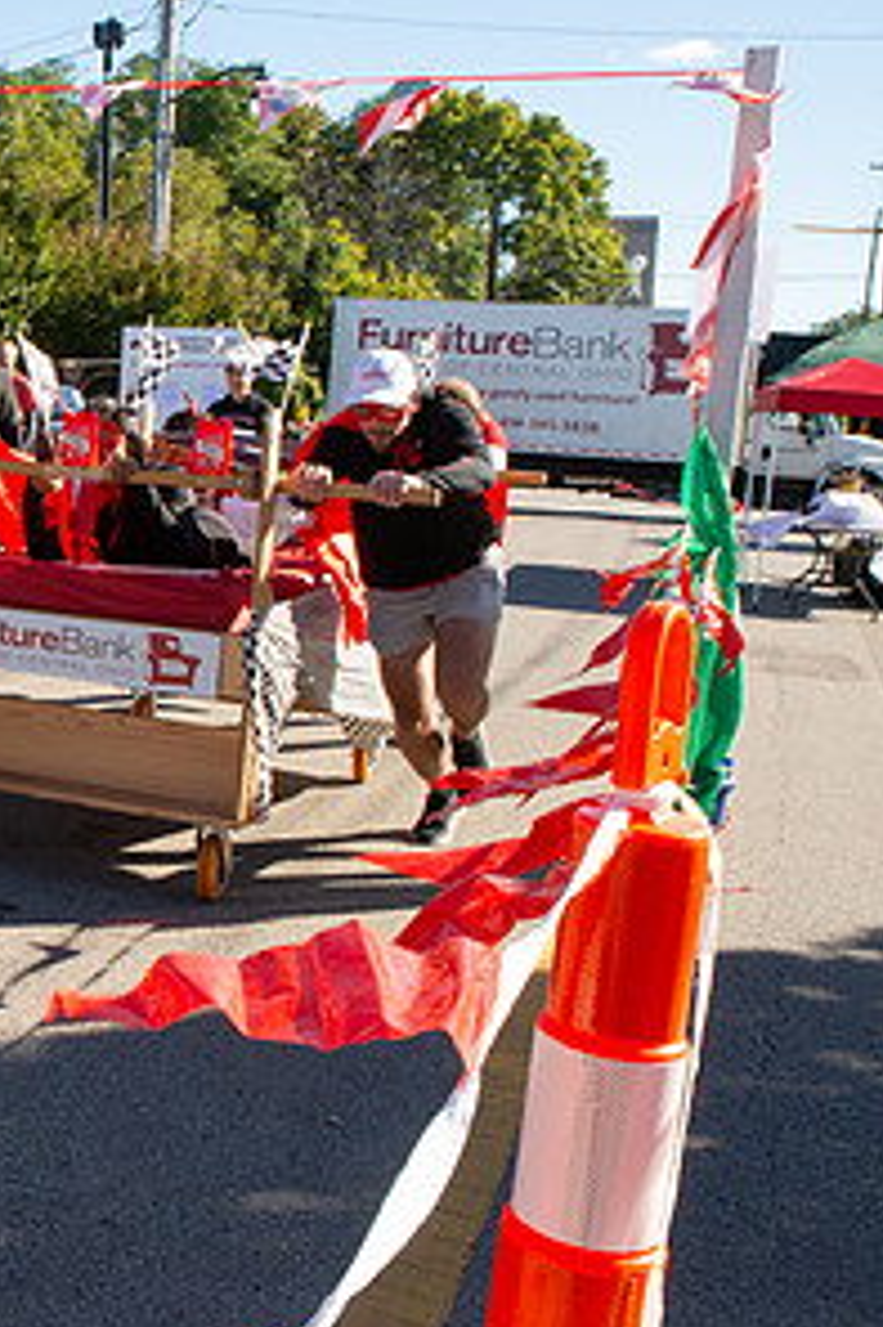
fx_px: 1731
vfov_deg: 41.9
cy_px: 634
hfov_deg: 25.0
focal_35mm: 47
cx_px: -251
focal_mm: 24
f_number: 18
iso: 800
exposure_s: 1/125
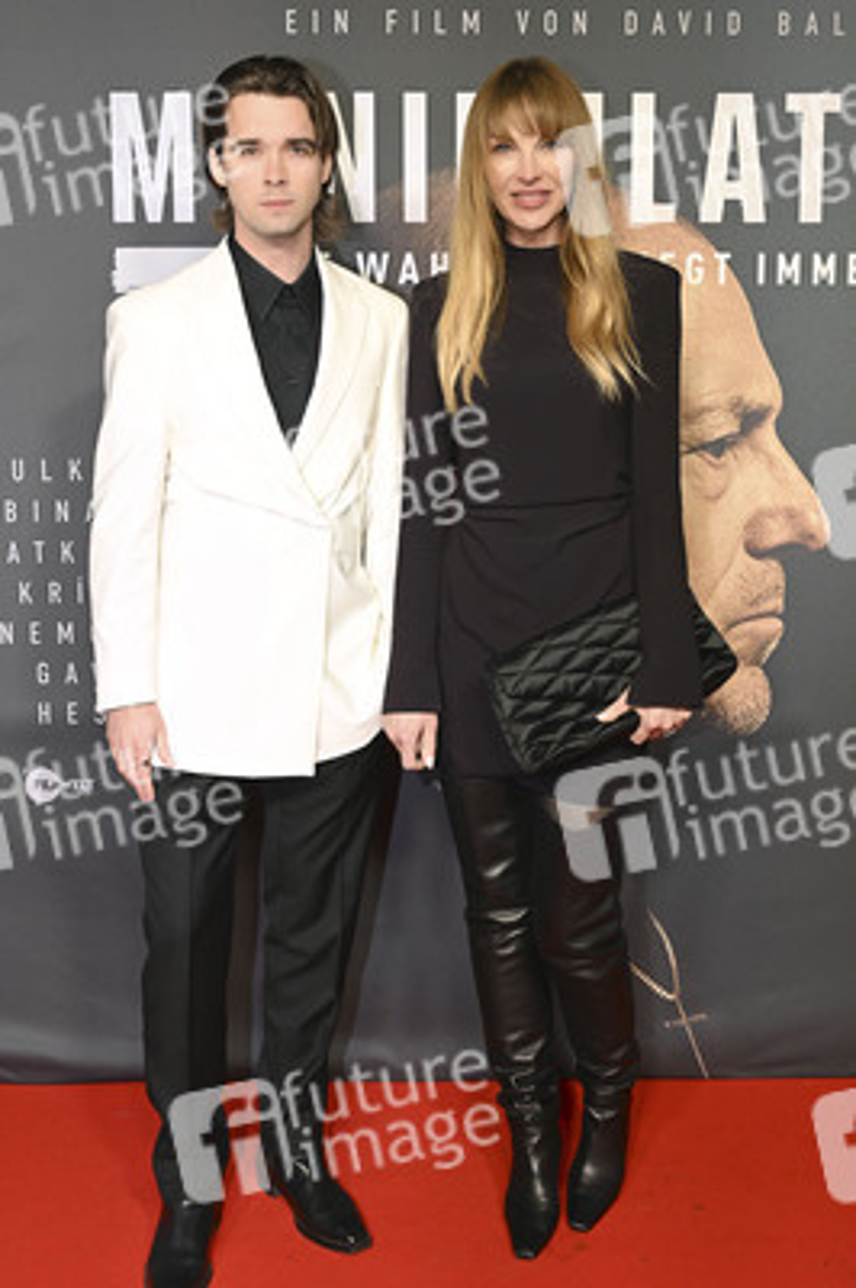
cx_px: 428
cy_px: 644
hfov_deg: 33.3
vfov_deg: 48.5
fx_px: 1429
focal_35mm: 40
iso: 1600
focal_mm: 40
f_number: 6.3
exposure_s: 1/160
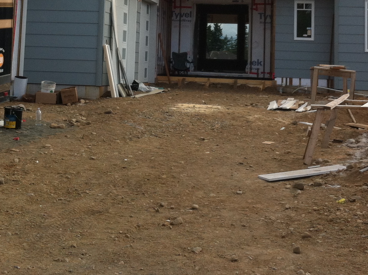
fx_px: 839
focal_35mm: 79
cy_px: -16
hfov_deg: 24.7
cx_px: 134
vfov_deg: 18.0
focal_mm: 3.85
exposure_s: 1/335
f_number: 2.8
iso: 80
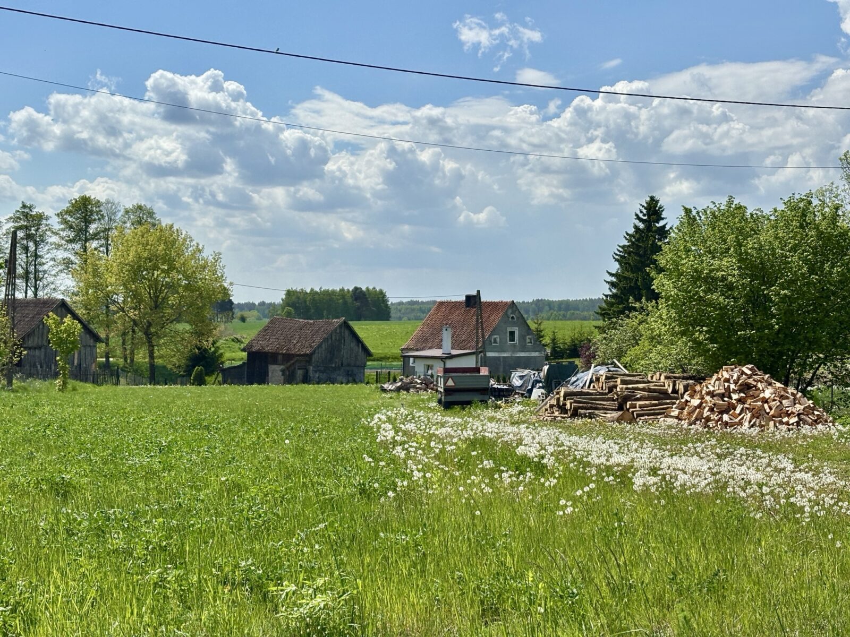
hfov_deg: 36.8
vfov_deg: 28.0
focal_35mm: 52
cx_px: 425
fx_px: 1277
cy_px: 318
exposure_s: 1/4425
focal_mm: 5.96
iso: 32
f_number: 1.6
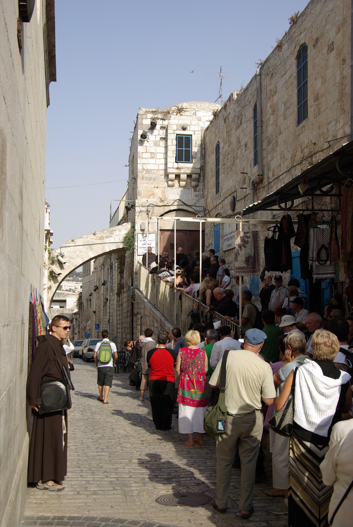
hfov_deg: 30.9
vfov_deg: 44.9
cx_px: 176
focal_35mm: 44
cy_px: 264
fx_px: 638
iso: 100
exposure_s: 1/250
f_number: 6.7
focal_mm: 29
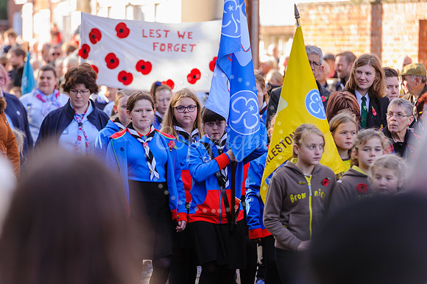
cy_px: 142
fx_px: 2371
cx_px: 214
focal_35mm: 200
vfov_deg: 6.9
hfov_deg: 10.3
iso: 400
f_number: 4.8
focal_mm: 200
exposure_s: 1/250
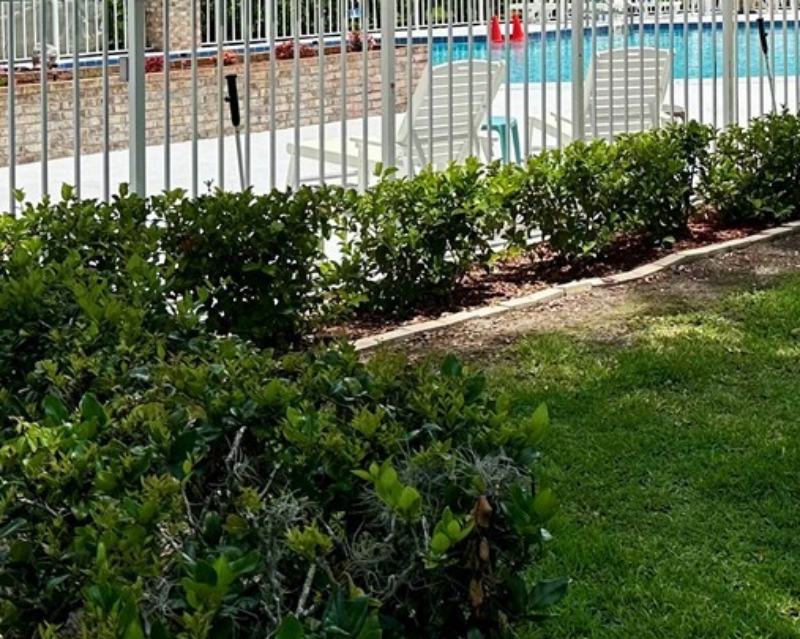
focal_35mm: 74
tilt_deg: -2.3
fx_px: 1751
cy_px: -9
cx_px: 658
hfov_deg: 25.2
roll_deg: +0.5
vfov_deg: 20.0
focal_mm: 6.86
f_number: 1.78
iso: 80
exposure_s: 1/7576
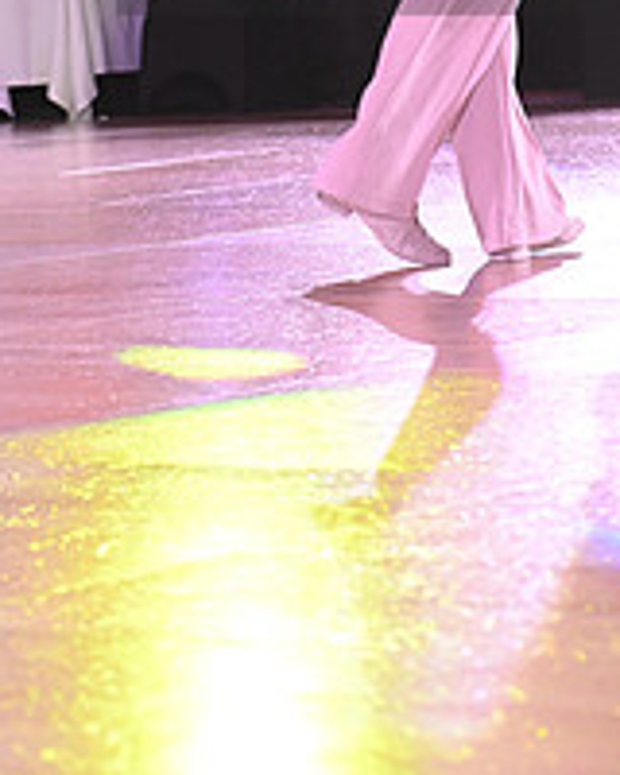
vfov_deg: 10.0
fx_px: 4381
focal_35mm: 191
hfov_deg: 8.0
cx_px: 653
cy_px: -112
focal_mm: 70
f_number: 4.5
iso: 1600
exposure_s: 1/200
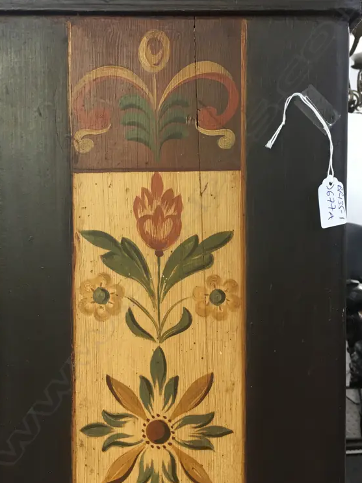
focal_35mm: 40
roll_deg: +0.3
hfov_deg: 35.9
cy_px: 200
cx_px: 201
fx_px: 557
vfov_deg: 46.6
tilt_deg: -4.4
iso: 100
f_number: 2.2
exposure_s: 1/33
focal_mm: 4.15
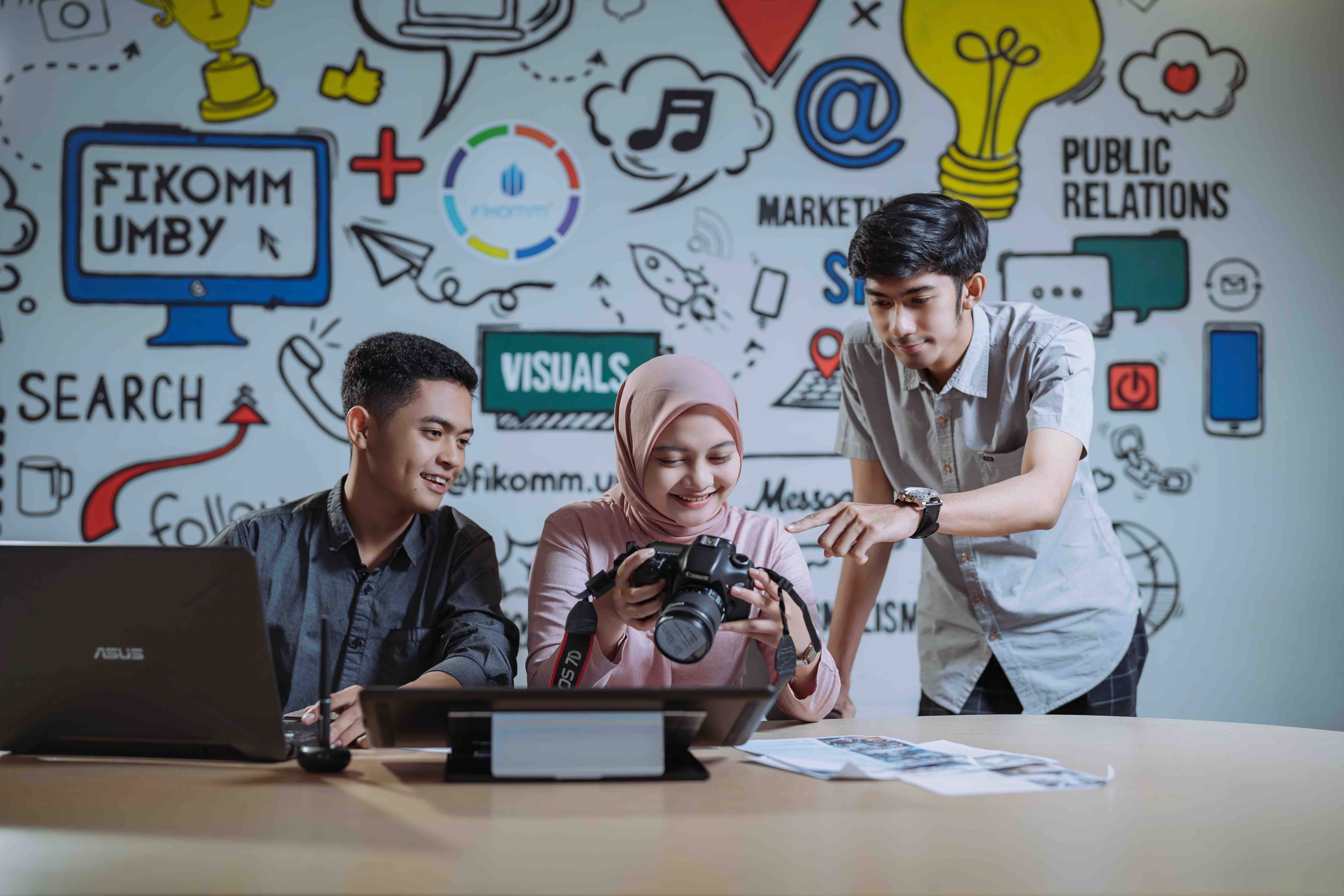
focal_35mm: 50
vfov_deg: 27.0
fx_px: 1867
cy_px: 448
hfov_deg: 39.6
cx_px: 672
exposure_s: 1/100
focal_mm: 50
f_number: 1.8
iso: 100
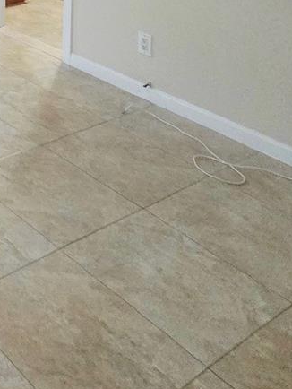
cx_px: -185
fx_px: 517
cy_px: -173
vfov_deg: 28.9
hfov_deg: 23.0
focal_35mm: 46
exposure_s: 1/60.2
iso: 500
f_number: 2.2
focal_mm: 2.2
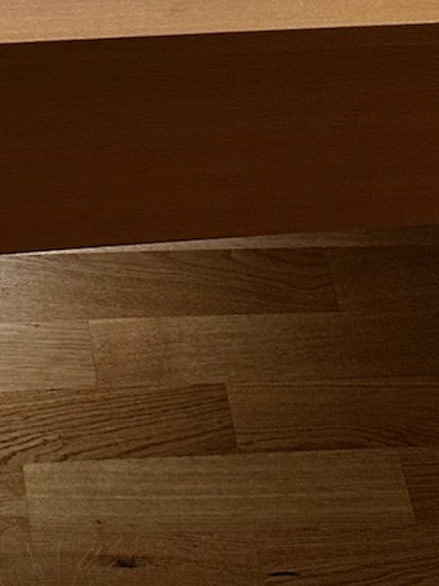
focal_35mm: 108
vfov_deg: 16.7
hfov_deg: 13.5
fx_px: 1827
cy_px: -269
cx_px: 0
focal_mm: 6.86
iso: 200
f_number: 1.78
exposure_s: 1/100
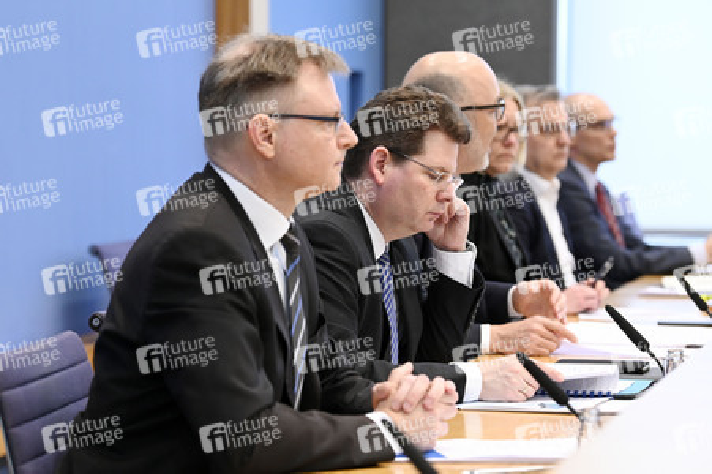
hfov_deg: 16.8
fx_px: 2411
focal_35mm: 122
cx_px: 356
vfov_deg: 11.2
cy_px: 237
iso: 3200
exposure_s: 1/500
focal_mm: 122
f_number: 5
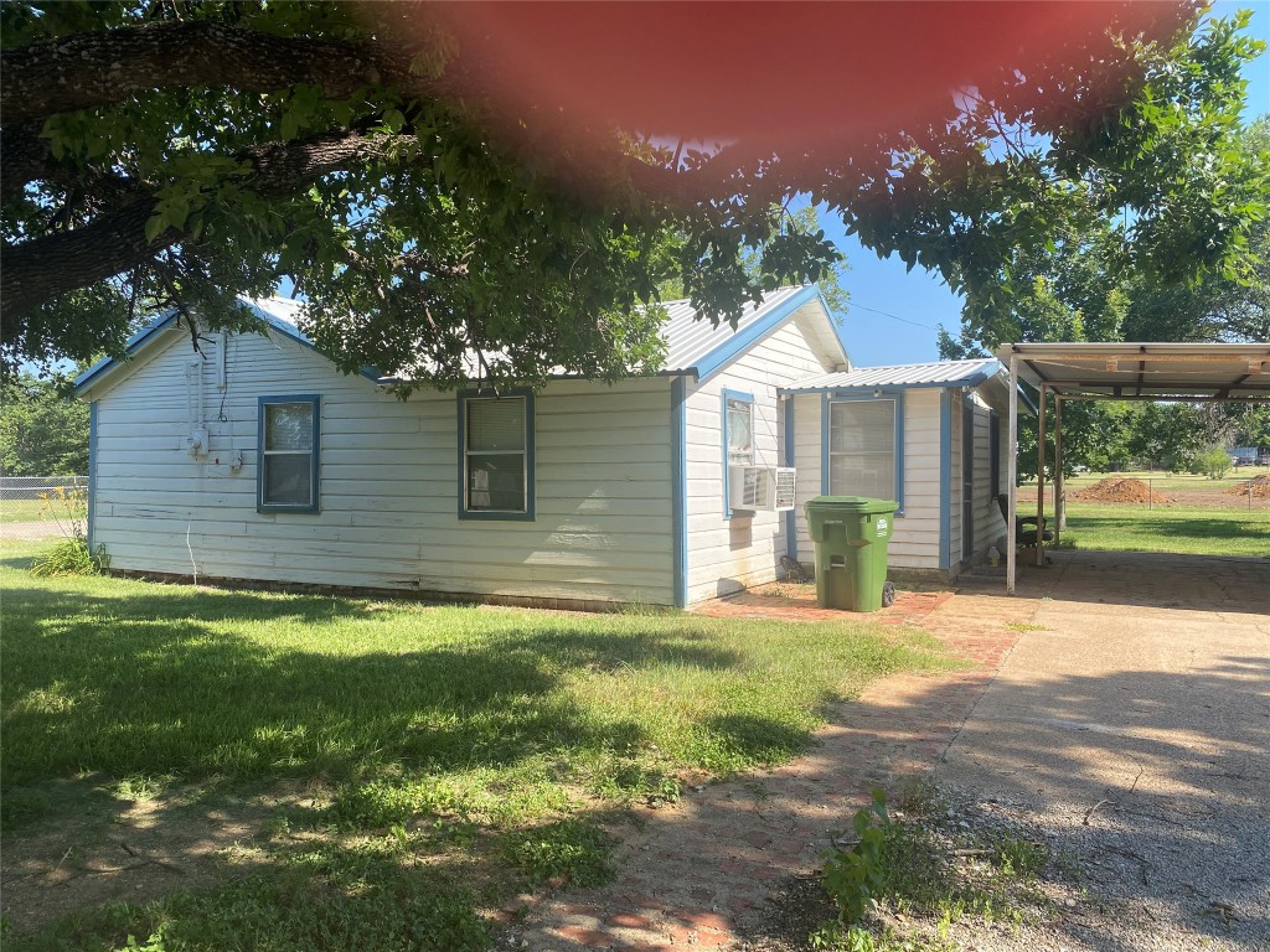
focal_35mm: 26
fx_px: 954
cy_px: 476
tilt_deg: -1.0
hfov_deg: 67.3
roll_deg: +0.7
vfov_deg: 53.1
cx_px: 635
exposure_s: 1/981
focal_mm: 4.25
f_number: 1.8
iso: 32
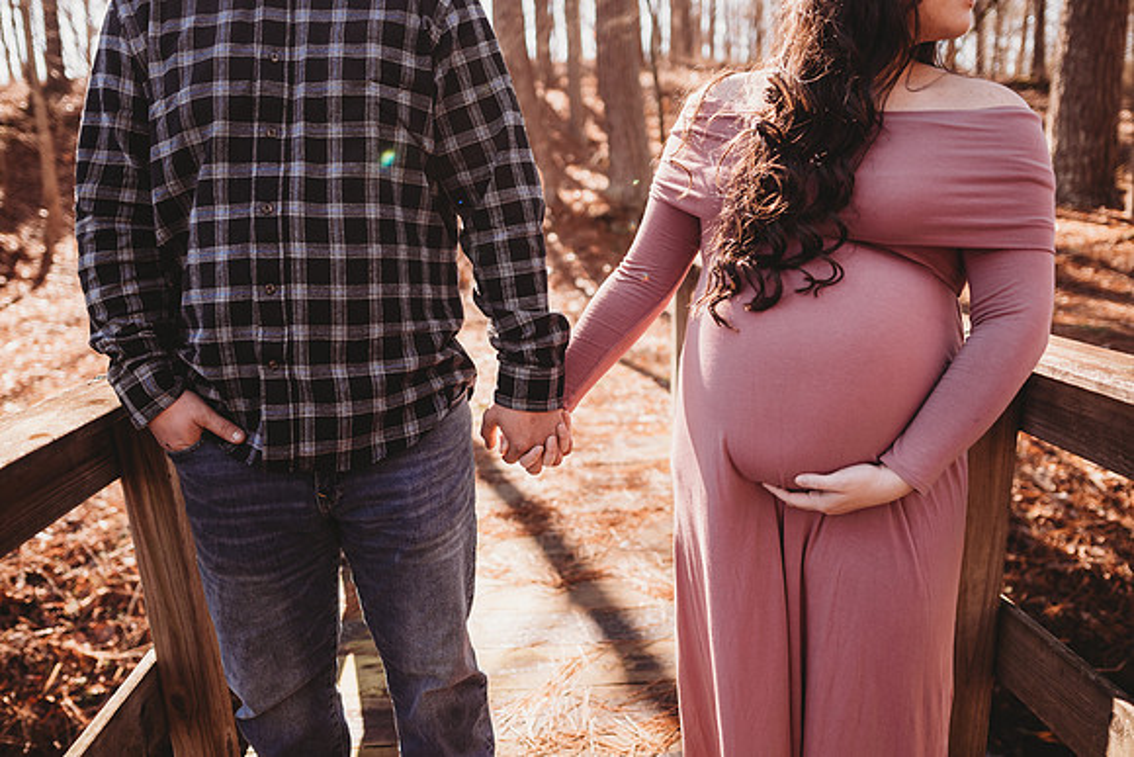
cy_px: 381
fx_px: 842
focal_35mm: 27
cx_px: 531
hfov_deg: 67.9
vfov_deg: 48.4
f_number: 2.2
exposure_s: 1/500
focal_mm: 24
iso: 100
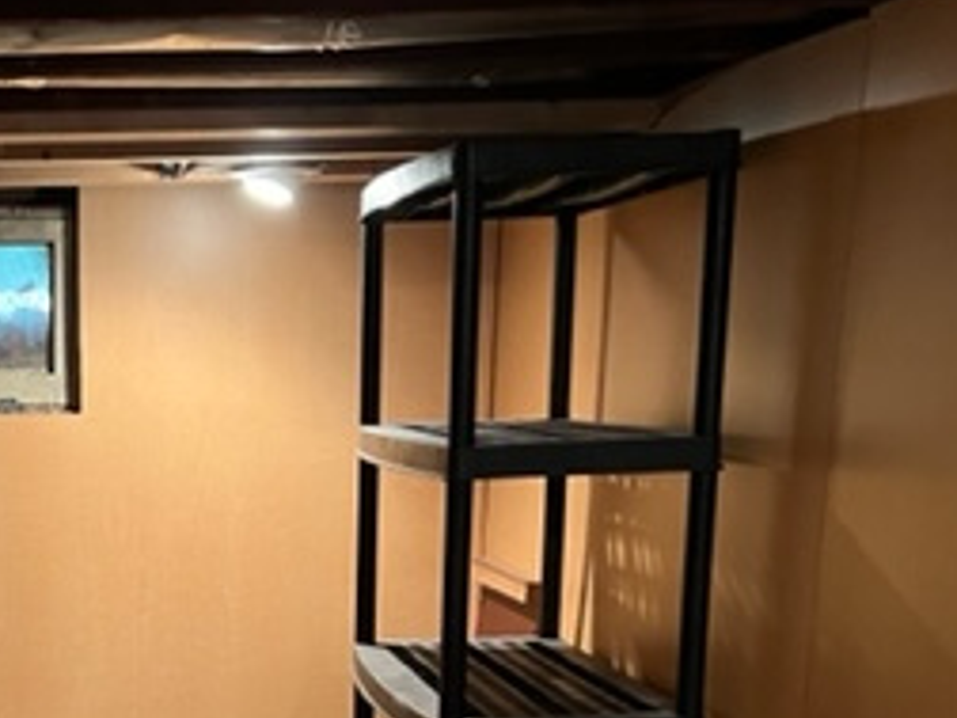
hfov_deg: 27.5
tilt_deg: -13.4
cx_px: -23
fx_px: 1825
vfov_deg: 21.1
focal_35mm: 66
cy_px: 798
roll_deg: +1.1
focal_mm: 5.7
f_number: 1.5
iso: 500
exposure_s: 1/40
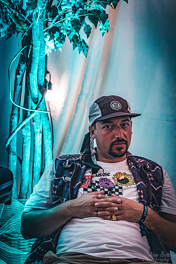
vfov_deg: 27.0
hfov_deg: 18.2
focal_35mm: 75
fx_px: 550
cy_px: 132
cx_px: 88
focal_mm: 75
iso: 3200
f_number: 3.2
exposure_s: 1/400
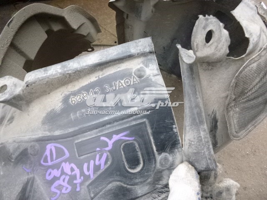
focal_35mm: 25
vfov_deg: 54.9
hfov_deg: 69.4
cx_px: 134
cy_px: 100
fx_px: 193
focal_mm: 4.5
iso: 640
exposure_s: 1/125
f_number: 3.9
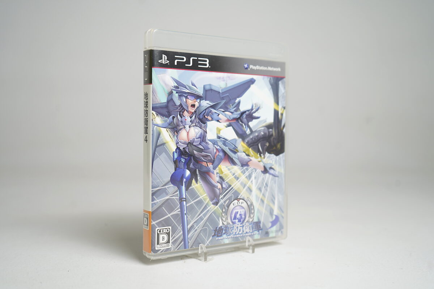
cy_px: 144
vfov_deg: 31.9
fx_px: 506
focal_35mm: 42
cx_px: 217
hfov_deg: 46.4
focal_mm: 42
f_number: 4.5
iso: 160
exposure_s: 1/50
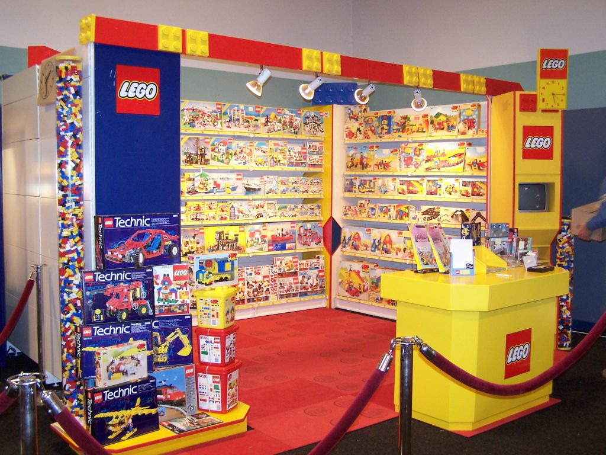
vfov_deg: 37.7
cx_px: 303
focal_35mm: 38
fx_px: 665
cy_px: 228
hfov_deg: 49.0
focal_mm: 6.3
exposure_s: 1/10
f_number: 2.8
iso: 140
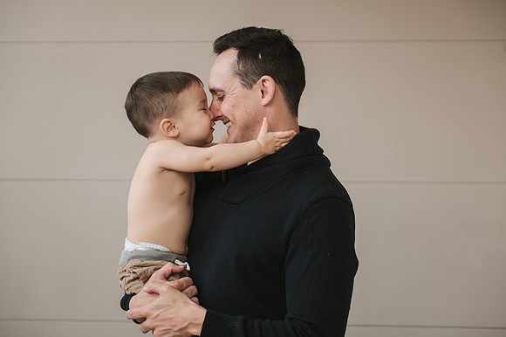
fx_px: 1010
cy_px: 168
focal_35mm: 72
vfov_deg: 18.9
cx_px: 253
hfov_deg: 28.1
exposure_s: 1/200
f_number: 3.2
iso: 400
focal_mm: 70
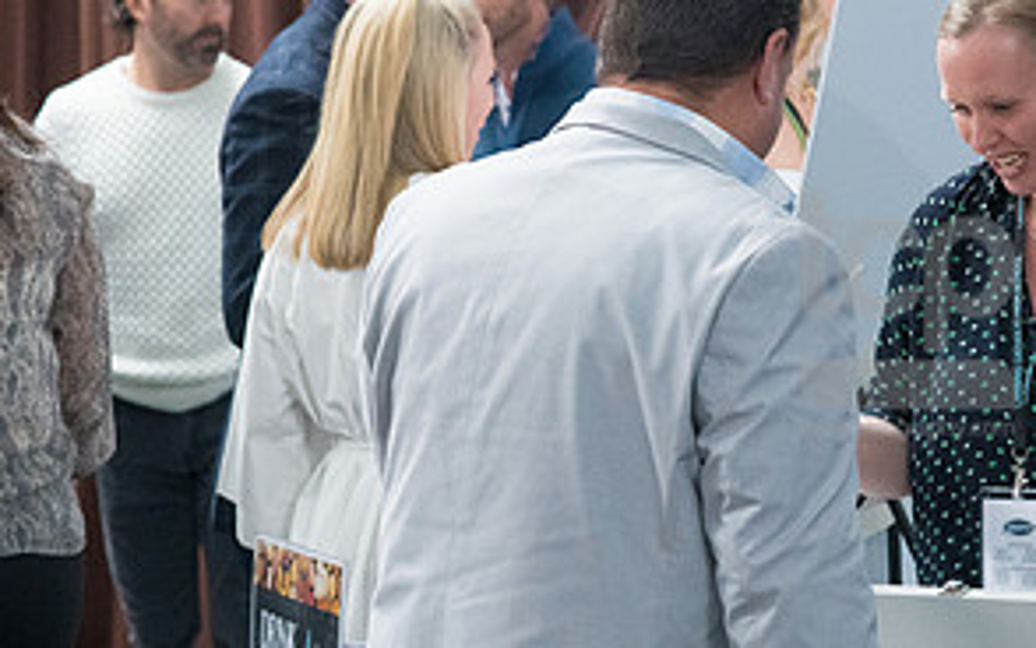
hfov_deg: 10.6
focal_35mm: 197
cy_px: 315
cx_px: 909
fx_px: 5564
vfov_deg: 6.7
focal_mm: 98
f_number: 5.6
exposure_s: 1/250
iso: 4000
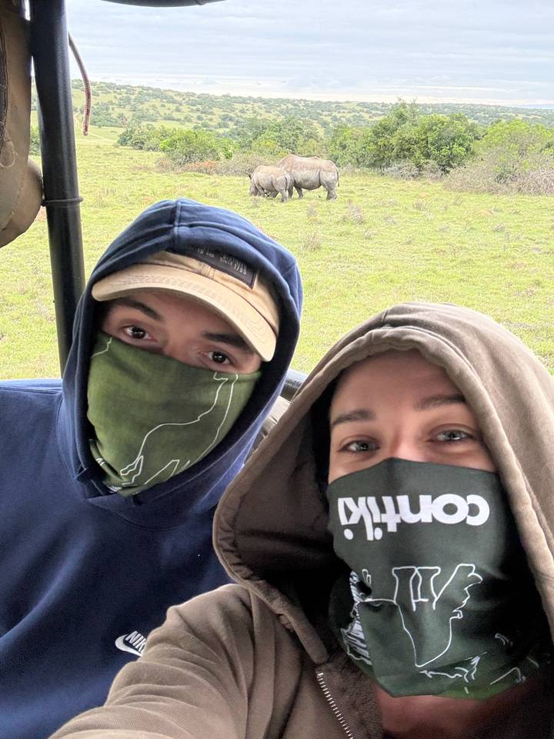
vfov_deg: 60.0
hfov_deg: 46.8
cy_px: 370
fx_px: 640
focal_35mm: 30
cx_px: 277
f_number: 1.9
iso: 80
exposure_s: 1/75
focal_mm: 2.69
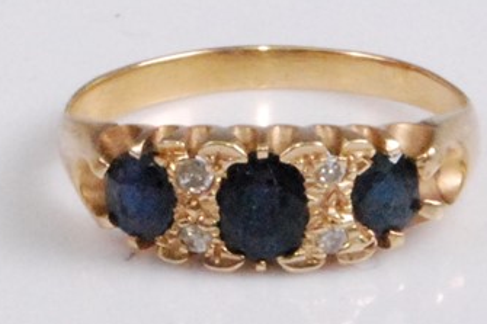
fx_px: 1333
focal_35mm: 99
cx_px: 269
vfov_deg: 13.9
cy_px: 156
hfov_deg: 20.7
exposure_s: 1/125
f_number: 25
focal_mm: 55
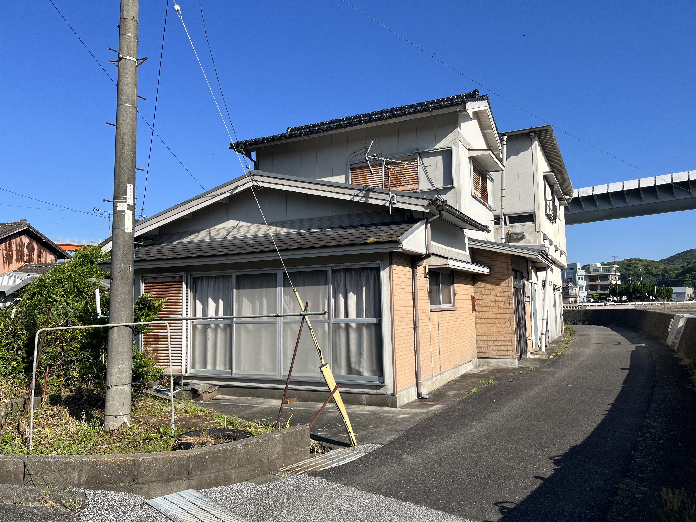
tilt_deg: +4.2
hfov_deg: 67.3
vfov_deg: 53.1
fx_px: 523
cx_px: 348
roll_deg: +1.8
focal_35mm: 26
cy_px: 261
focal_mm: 5.1
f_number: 1.6
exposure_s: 1/3215
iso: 50
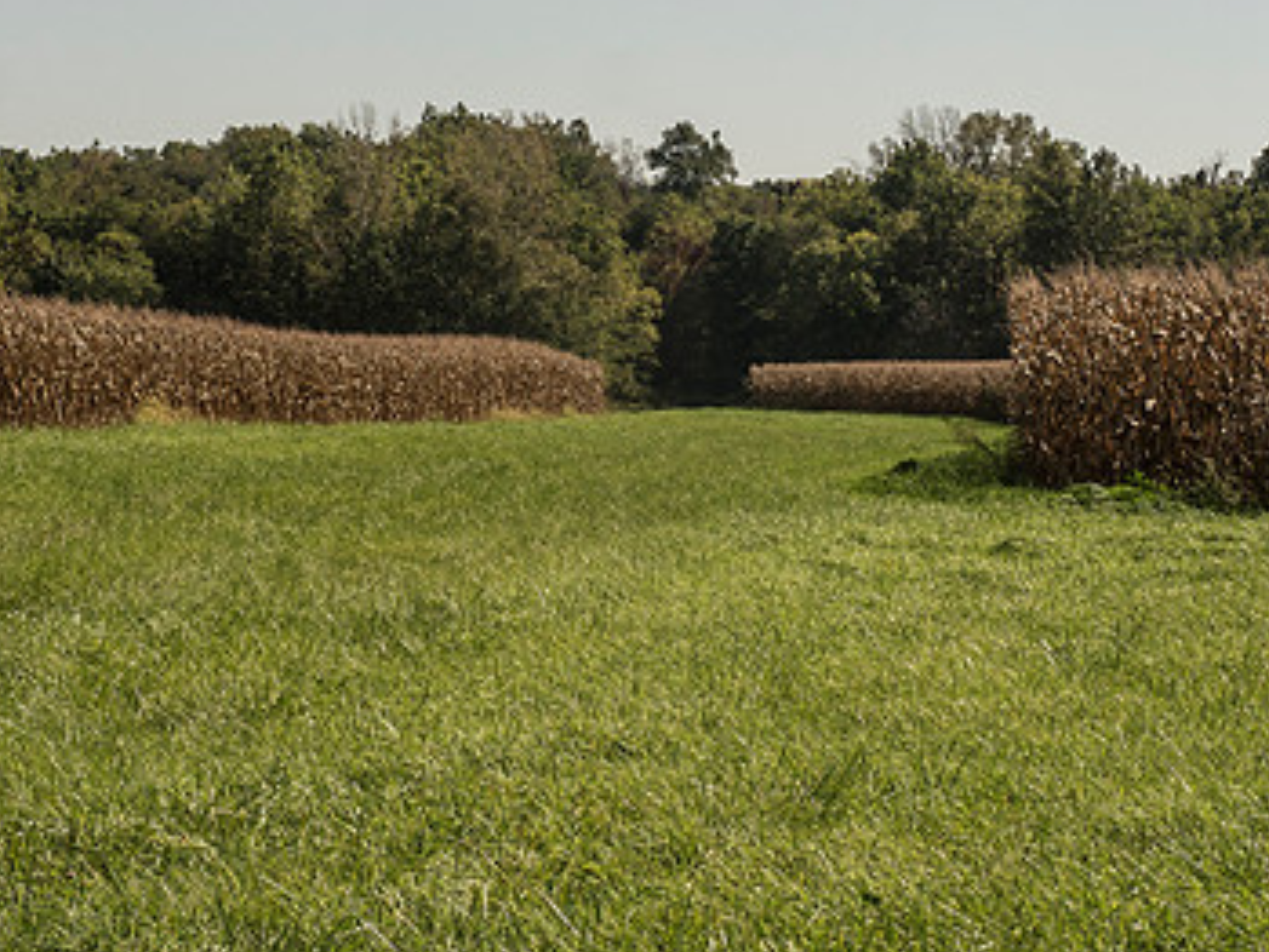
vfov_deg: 11.1
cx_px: 509
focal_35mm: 133
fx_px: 4877
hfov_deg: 14.8
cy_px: 354
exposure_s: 1/500
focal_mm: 40
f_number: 10
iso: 250
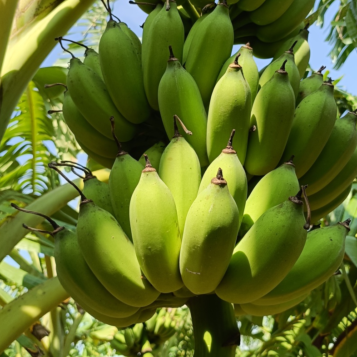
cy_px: 124
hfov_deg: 40.0
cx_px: 181
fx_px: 490
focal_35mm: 42
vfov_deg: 39.6
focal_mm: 4.7
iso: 100
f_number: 1.7
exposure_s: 1/335
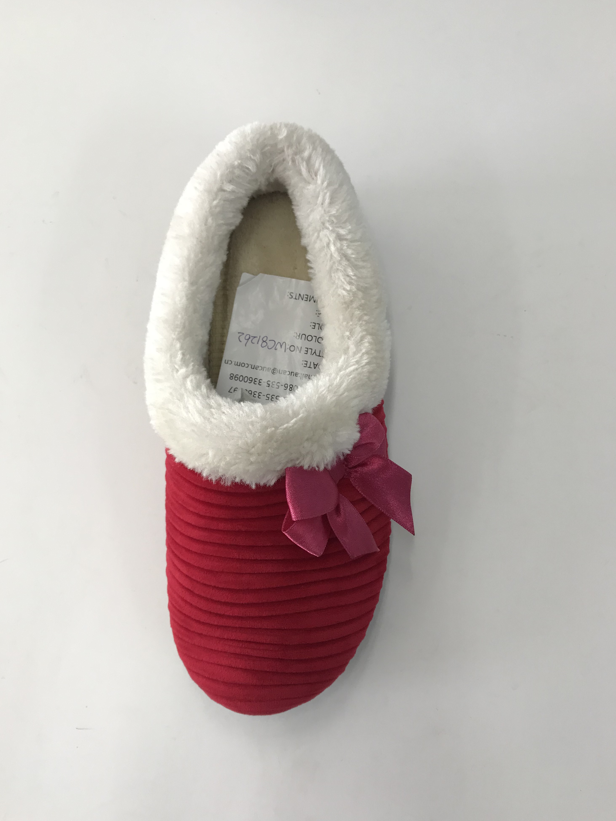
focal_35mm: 29
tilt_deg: -78.8
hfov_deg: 48.2
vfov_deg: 61.7
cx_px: 302
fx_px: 688
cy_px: 409
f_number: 1.8
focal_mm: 3.99
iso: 40
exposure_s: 1/100
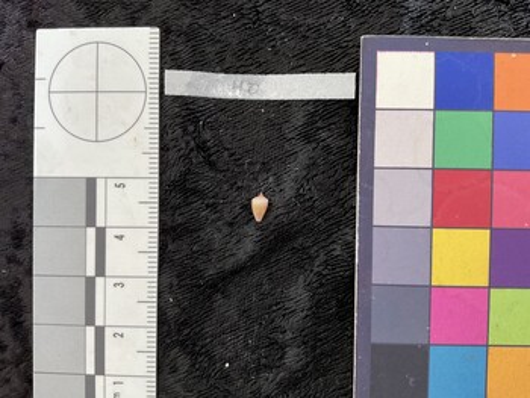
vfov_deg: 48.3
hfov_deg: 61.6
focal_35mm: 29
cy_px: 199
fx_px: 444
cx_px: 265
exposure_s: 1/60
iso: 80
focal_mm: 3
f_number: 1.8
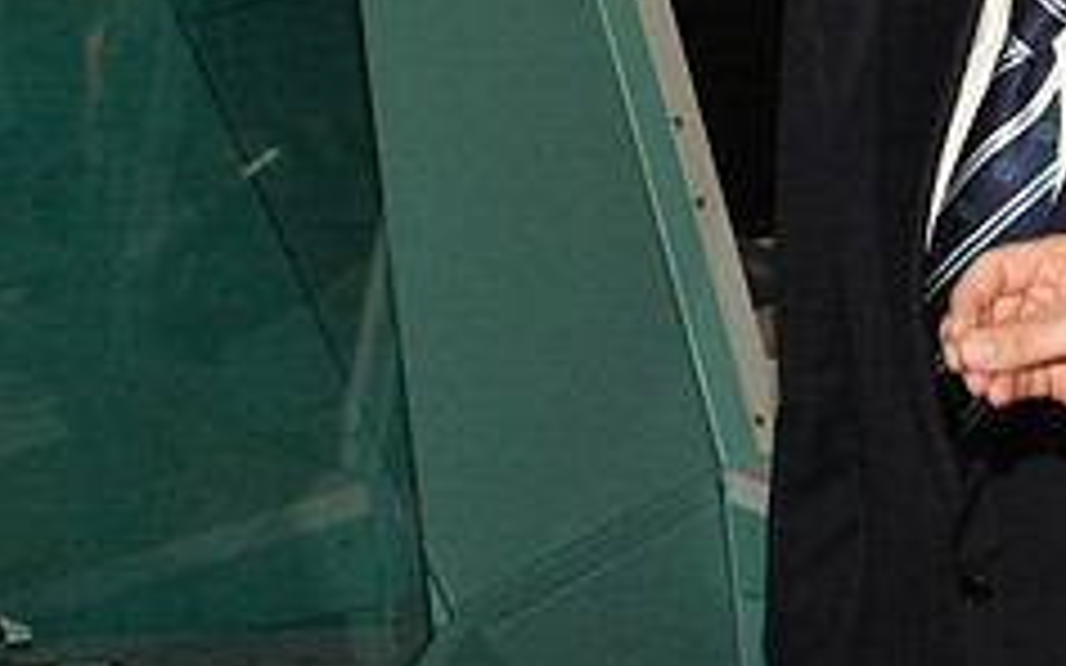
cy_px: 43
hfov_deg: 14.5
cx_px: 1012
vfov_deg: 9.2
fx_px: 4124
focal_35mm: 142
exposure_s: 1/125
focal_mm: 38
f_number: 16
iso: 1600
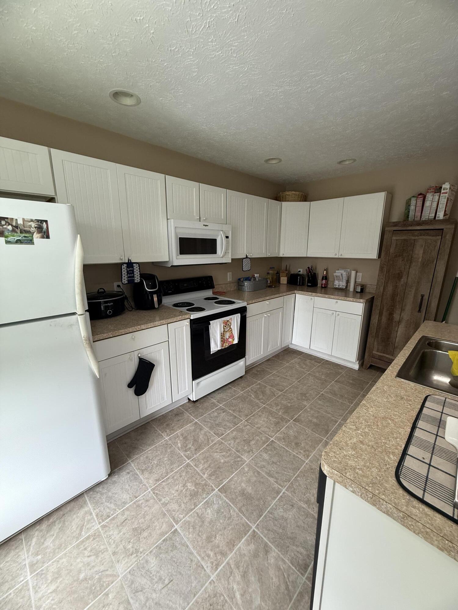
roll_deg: +0.3
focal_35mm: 14
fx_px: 247
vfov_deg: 102.1
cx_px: 229
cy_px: 305
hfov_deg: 85.7
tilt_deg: -11.5
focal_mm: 2.22
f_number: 2.2
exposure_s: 1/60
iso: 200
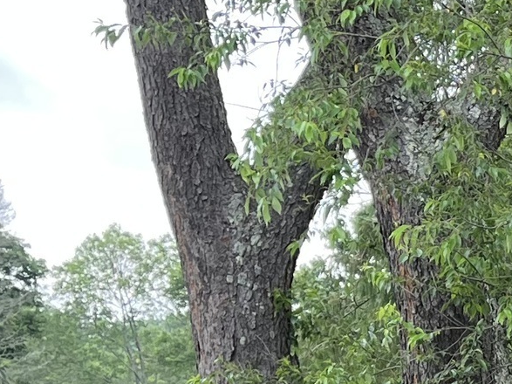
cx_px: 1078
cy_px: 623
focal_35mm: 136
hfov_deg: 12.5
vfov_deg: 10.4
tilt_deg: -3.8
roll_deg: +0.3
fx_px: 2011
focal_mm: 5.1
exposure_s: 1/140
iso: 50
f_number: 1.6
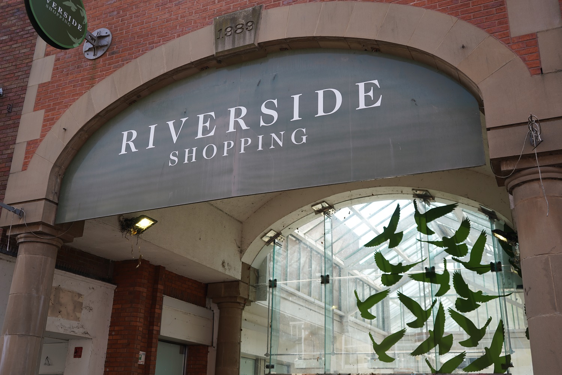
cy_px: 188
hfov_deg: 53.1
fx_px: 562
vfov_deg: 36.9
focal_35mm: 36
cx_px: 281
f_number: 4.5
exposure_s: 1/200
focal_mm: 36
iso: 100
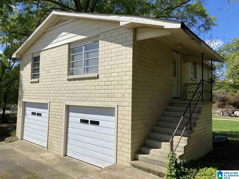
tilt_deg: +3.6
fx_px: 180
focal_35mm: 26
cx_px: 120
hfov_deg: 67.3
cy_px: 90
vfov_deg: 53.1
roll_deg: -1.8
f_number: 1.8
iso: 32
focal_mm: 4.25
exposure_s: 1/4115
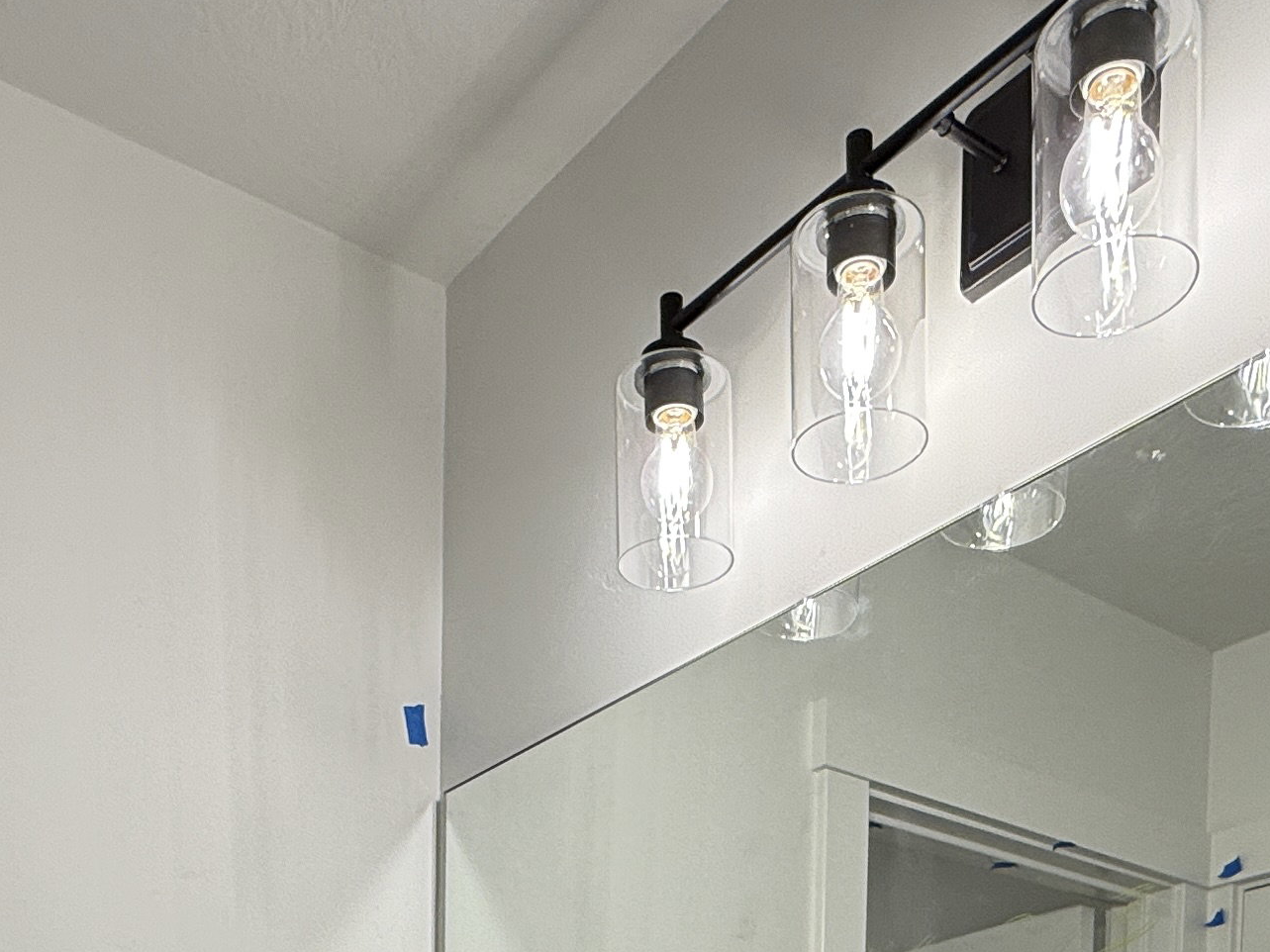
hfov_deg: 42.9
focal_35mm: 44
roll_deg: -1.1
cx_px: 584
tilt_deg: -3.1
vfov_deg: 24.6
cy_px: 1469
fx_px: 1614
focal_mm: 2.22
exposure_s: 1/120
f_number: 2.2
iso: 64
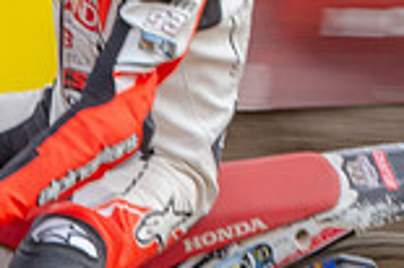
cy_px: 125
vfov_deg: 2.2
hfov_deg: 3.3
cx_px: -140
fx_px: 7074
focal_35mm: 631
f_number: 13
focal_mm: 86
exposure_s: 1/100
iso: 200
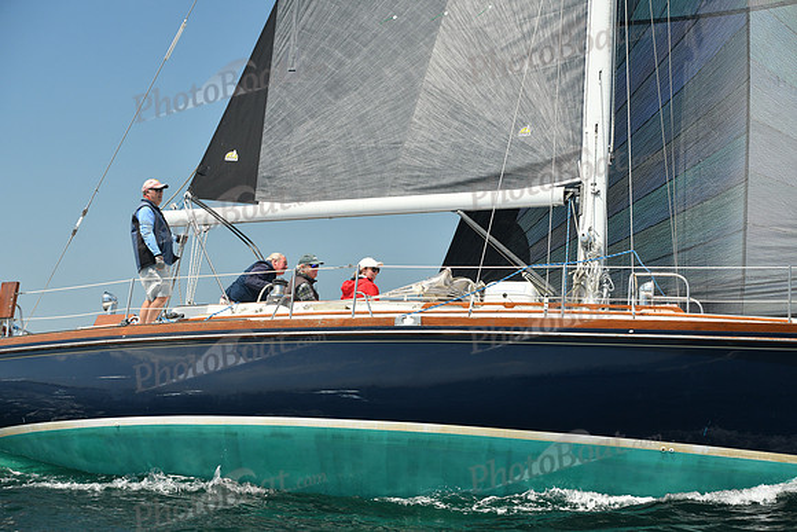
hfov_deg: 28.8
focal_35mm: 70
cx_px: 398
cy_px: 266
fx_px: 1550
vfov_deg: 19.5
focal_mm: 70
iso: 320
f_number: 6.3
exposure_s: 1/640
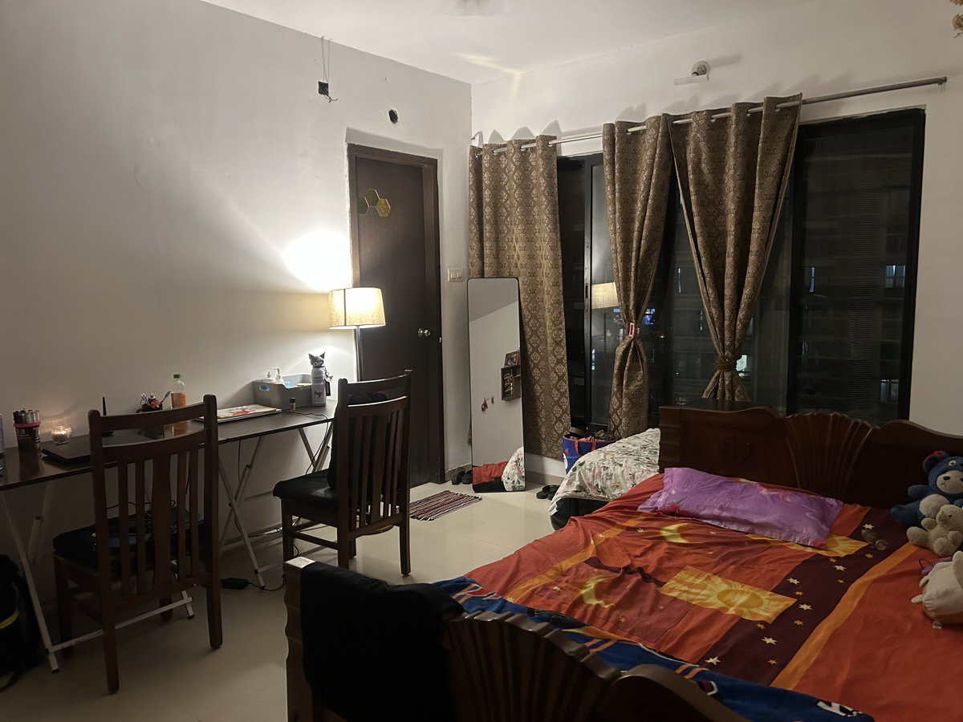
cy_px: 361
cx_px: 482
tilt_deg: -6.6
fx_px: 723
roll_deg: +1.2
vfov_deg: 53.1
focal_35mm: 26
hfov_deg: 67.3
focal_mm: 5.7
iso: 400
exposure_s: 1/50
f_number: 1.5
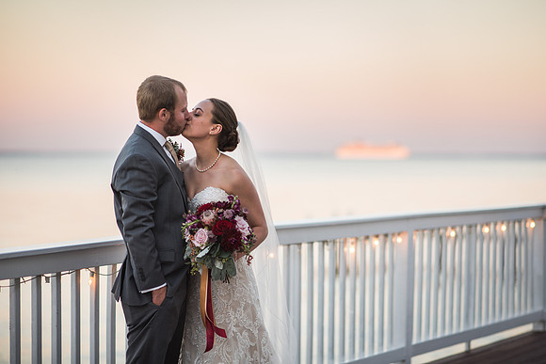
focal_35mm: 85
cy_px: 182
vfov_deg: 16.1
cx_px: 273
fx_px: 1289
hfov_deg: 23.9
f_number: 1.8
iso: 100
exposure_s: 1/250
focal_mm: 85
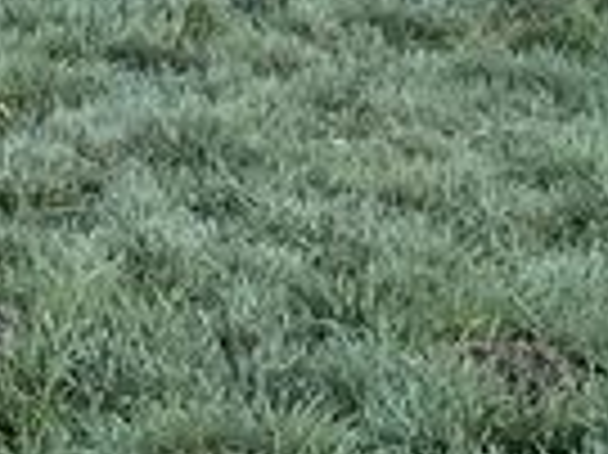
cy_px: -836
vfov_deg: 6.4
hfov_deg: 8.5
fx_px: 3773
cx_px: -802
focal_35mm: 215
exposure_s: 1/342
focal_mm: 3
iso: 16
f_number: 1.8
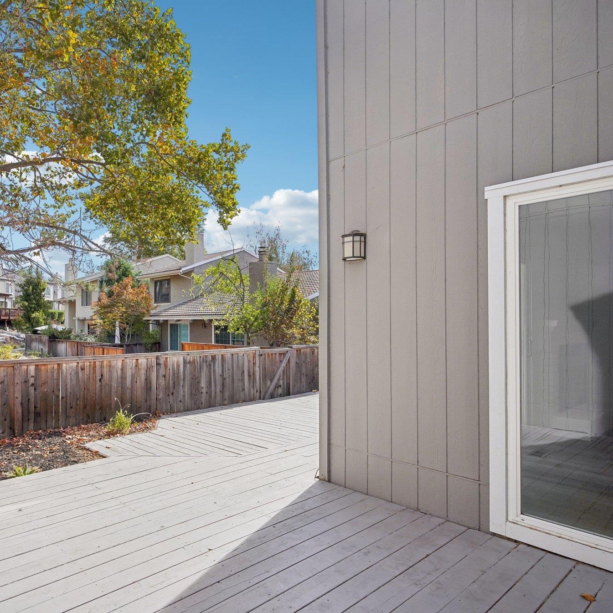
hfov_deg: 68.0
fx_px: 441
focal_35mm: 22
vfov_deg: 69.6
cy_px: 309
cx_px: 214
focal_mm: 17
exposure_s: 1/750
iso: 400
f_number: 8
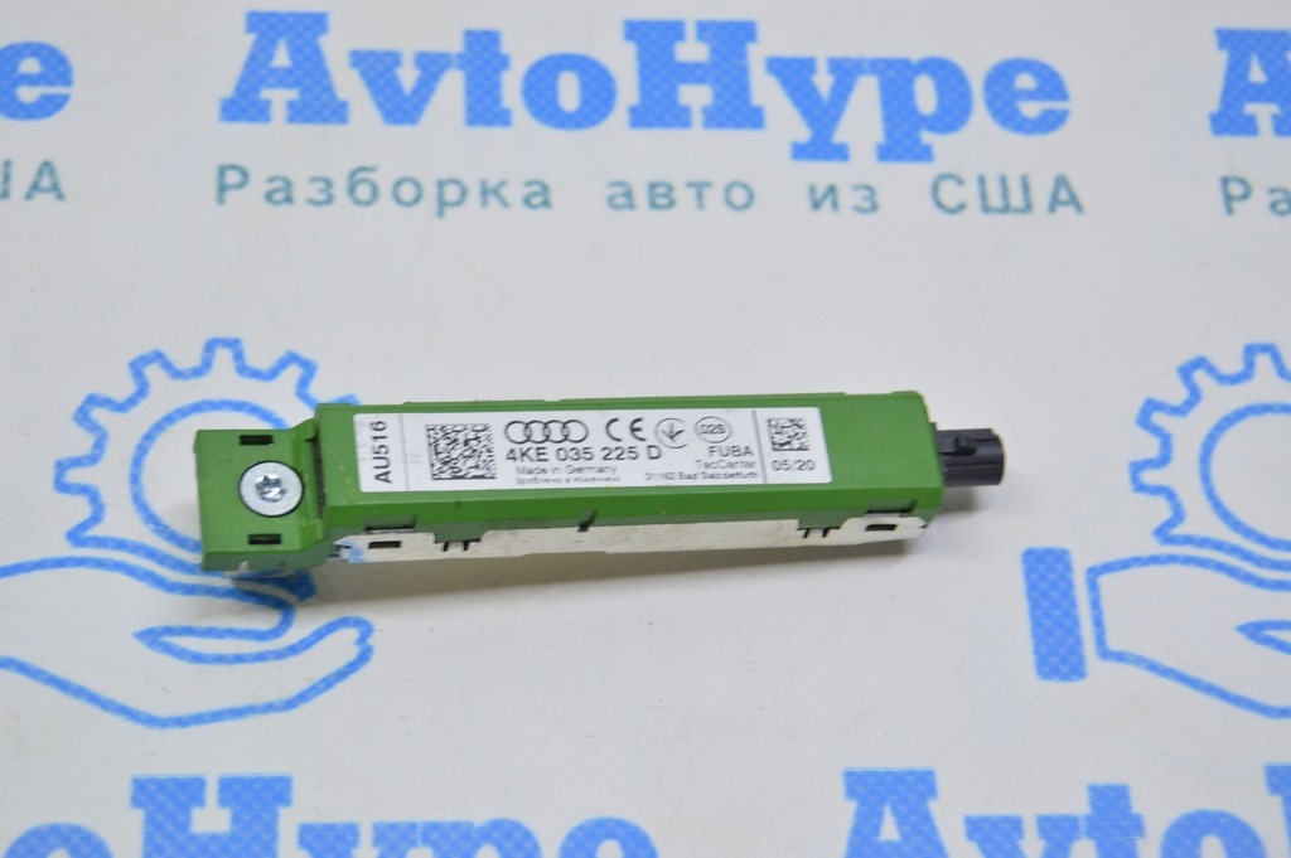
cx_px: 646
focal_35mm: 82
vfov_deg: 16.5
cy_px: 429
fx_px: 2956
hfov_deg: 24.6
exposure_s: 1/20
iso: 400
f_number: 5.6
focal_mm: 55
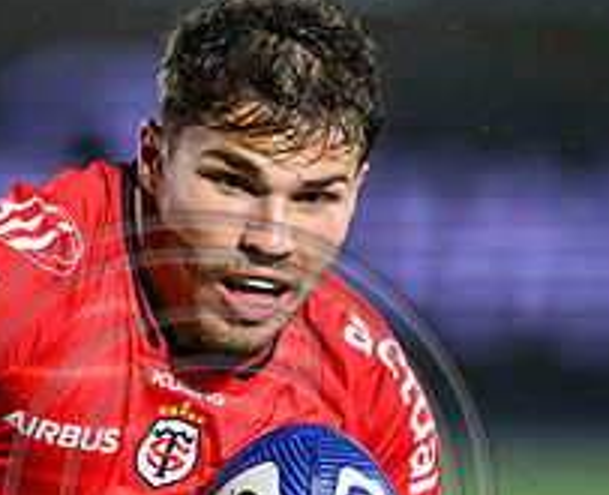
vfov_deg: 0.9
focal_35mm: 1801
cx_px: 229
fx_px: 32665
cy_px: 523
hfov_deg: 1.1
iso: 5000
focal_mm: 400
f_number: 3.2
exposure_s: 1/2500
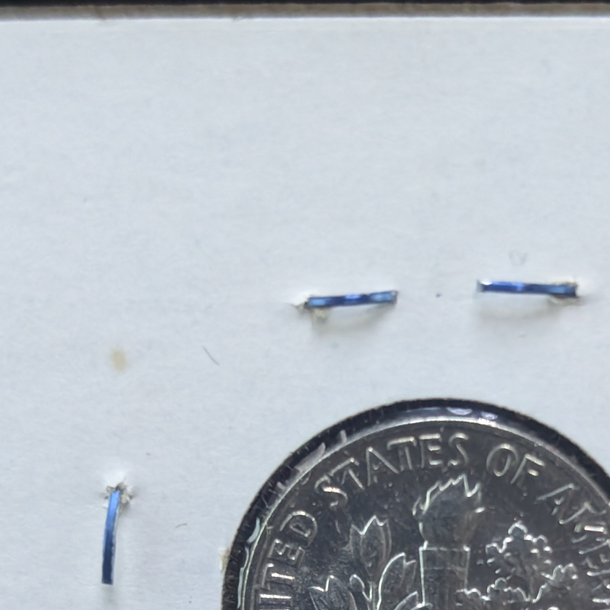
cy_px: 602
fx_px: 1814
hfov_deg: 19.0
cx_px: 436
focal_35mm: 91
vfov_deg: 18.6
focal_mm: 6.9
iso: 576
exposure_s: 1/120
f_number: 1.68
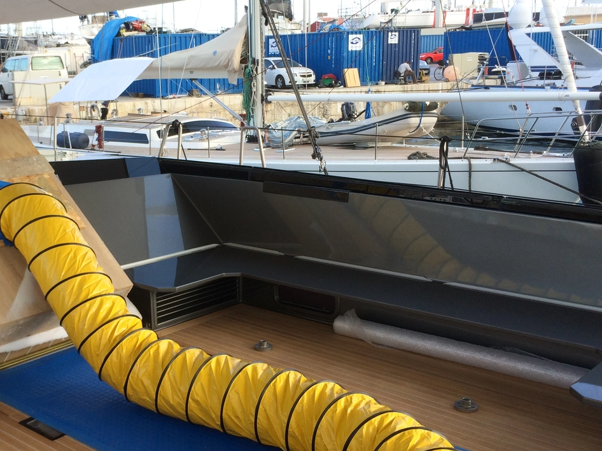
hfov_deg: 40.3
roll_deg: +1.8
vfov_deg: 31.5
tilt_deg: -10.8
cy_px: 232
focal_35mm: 46
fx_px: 800
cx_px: 168
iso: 32
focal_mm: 4.15
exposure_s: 1/345
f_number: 2.2
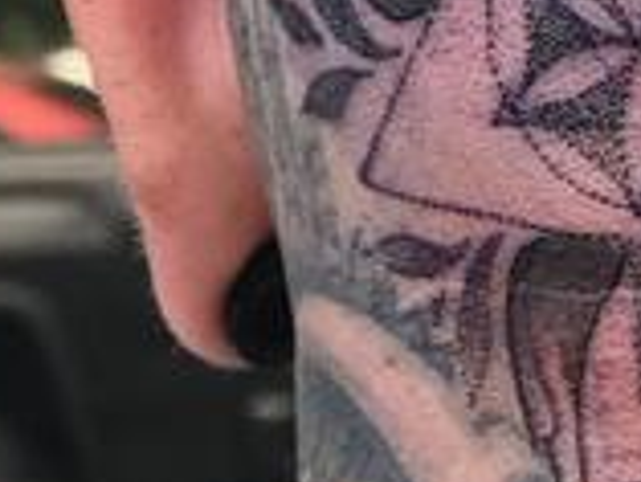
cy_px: 20
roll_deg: +1.4
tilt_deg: -0.9
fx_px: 5374
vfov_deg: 5.1
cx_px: 972
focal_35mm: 290
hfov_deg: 6.7
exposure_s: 1/120
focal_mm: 6.6
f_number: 2.8
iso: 20
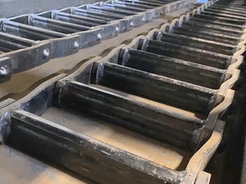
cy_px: 92
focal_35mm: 42
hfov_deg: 43.6
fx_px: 298
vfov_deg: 34.3
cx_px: 65
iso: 800
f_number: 1.8
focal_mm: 4.25
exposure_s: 1/24
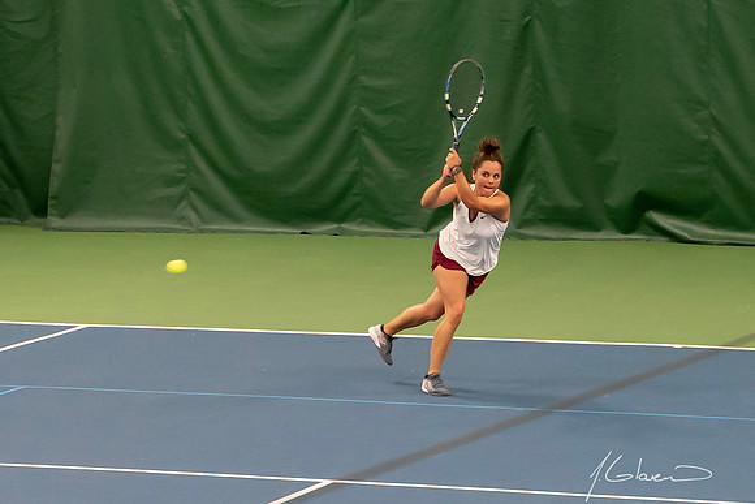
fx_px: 5282
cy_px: 165
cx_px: 513
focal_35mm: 252
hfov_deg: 8.2
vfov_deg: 5.5
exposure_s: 1/250
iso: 3200
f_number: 4.5
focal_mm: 75
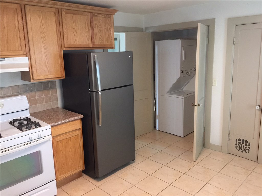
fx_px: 219
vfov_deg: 48.2
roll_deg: +1.8
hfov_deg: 61.7
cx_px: 131
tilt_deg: -12.1
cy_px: 98
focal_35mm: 29
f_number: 2.2
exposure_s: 1/15
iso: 125
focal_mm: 4.15
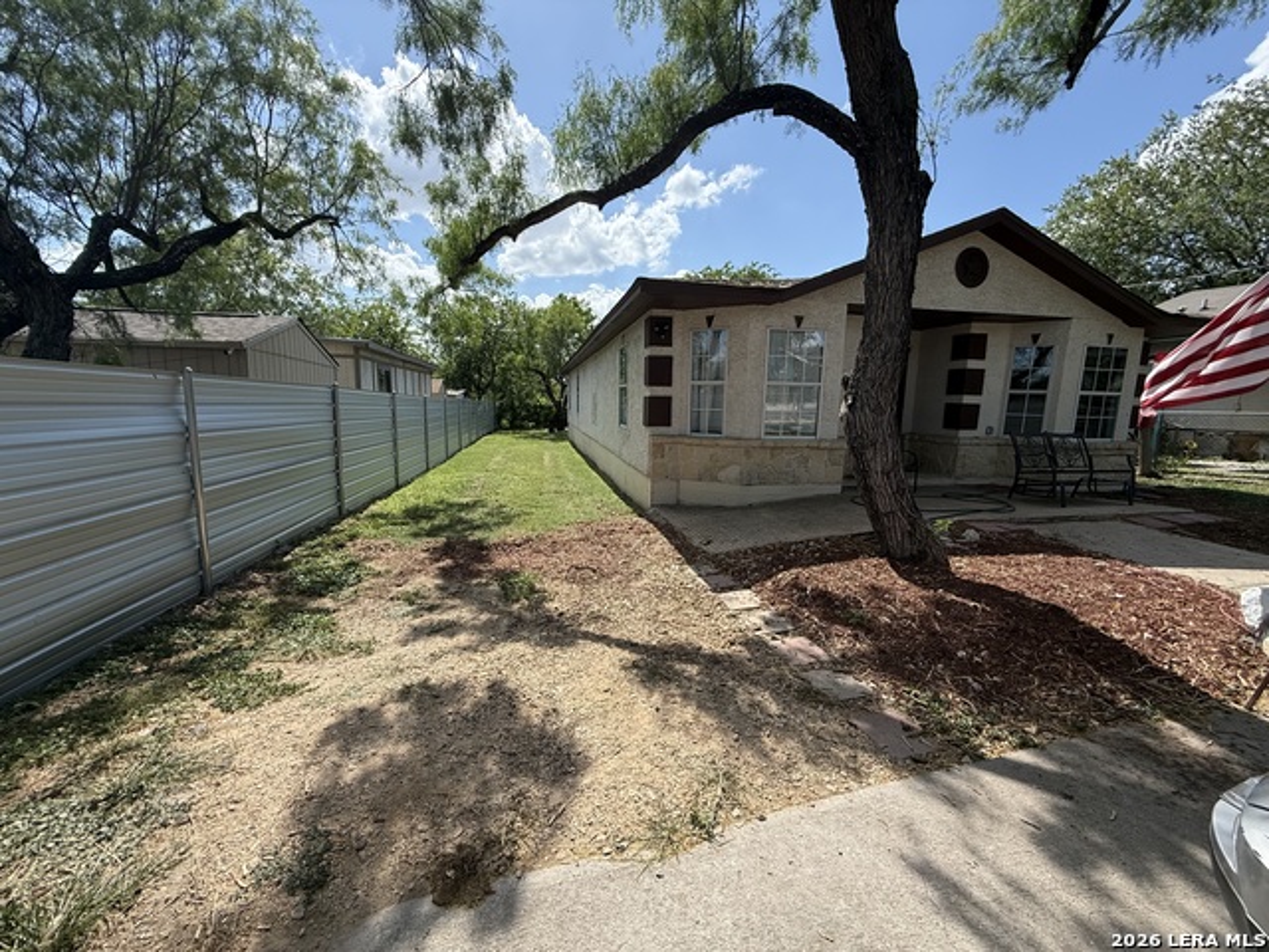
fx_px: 513
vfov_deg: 85.7
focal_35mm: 14
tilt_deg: -8.2
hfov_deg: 102.1
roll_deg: -1.5
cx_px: 634
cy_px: 476
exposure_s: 1/1848
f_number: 2.2
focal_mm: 2.22
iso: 64
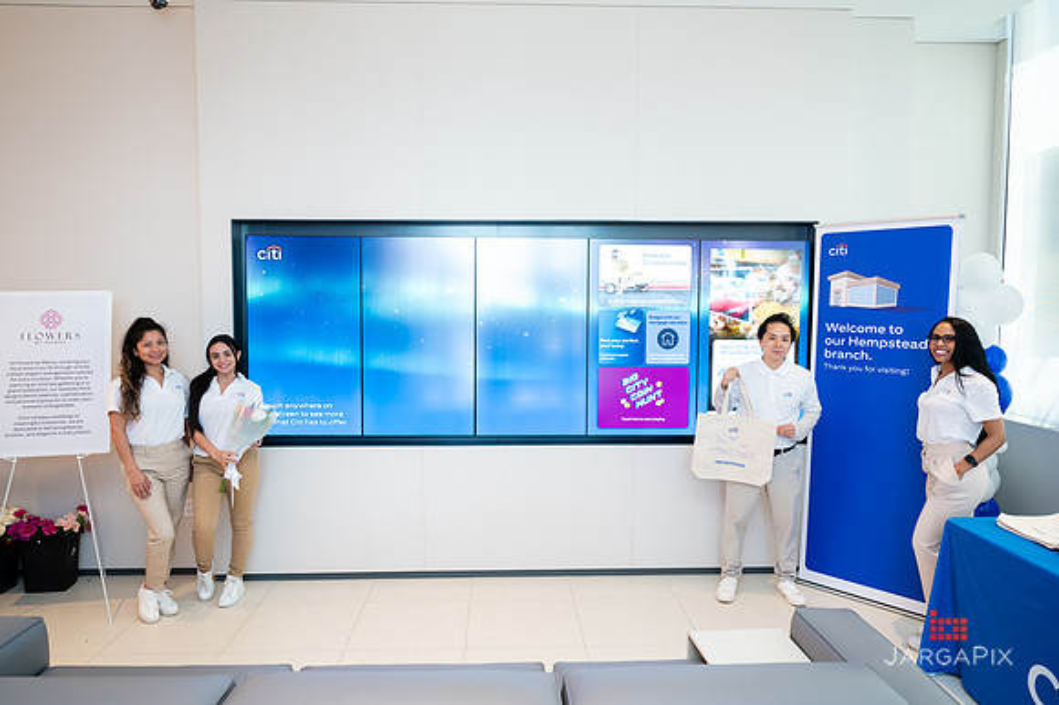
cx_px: 519
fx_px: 757
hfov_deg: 69.9
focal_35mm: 26
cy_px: 347
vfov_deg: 49.9
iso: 1000
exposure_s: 1/200
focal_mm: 25
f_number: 3.5
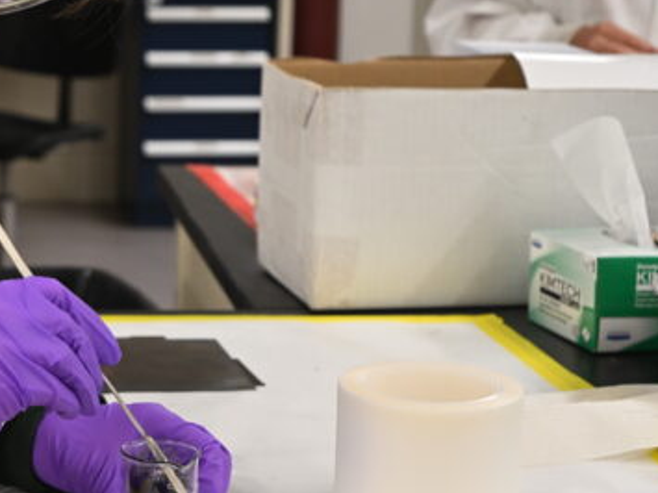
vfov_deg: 14.2
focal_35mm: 104
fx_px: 1976
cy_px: 169
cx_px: 0
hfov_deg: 18.4
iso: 1600
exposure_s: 1/125
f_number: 6.3
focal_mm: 50
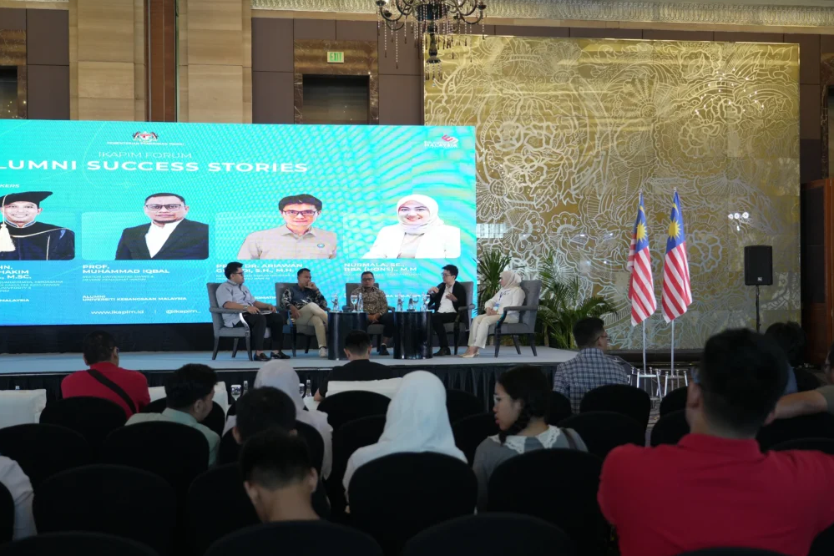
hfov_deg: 48.5
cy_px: 278
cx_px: 410
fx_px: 927
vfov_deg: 33.4
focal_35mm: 40
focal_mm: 39
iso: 2500
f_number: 4
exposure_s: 1/160
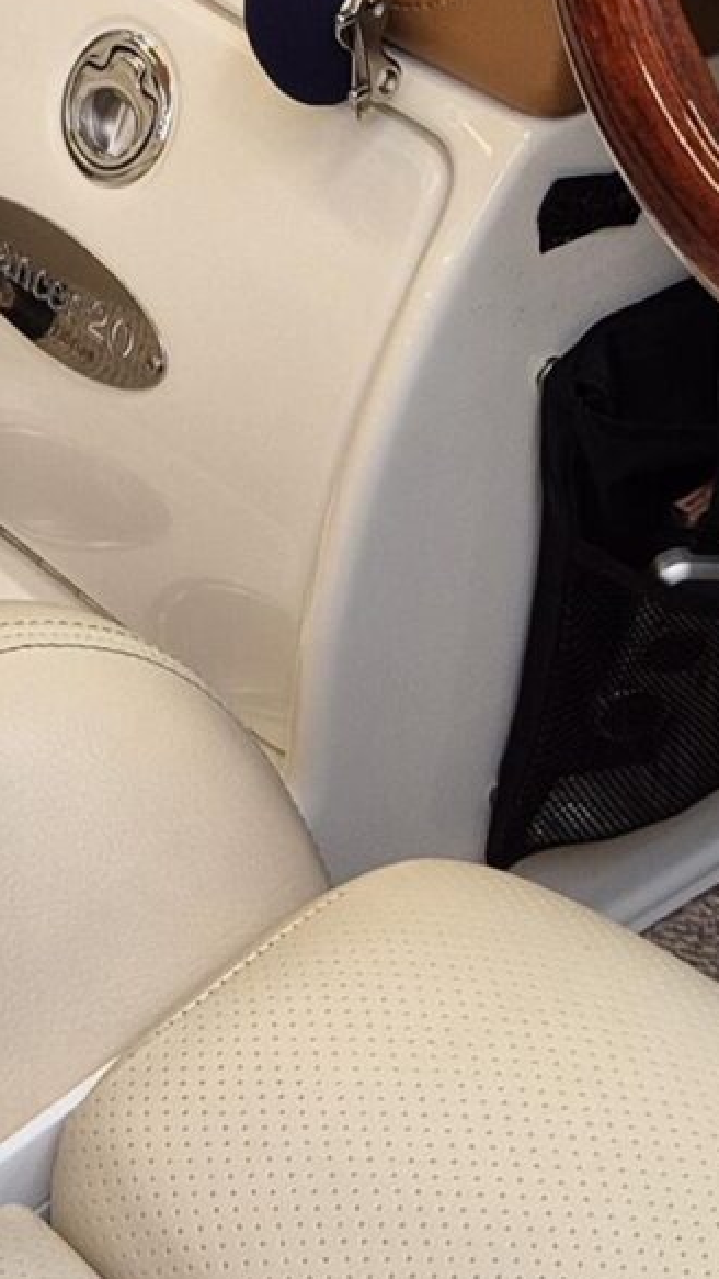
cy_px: -94
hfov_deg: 11.0
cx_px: 278
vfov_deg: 18.8
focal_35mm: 110
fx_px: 3728
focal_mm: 5.4
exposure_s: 1/100
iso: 50
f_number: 1.8
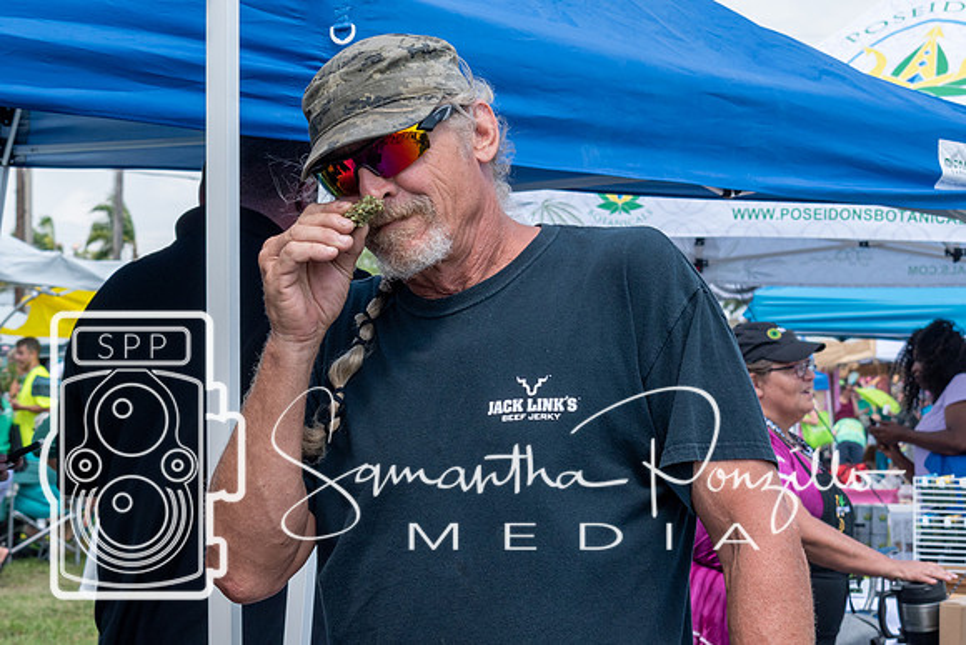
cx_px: 430
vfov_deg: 11.1
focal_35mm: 123
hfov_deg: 16.6
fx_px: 3306
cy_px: 335
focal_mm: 55
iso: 200
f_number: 9
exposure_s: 1/320
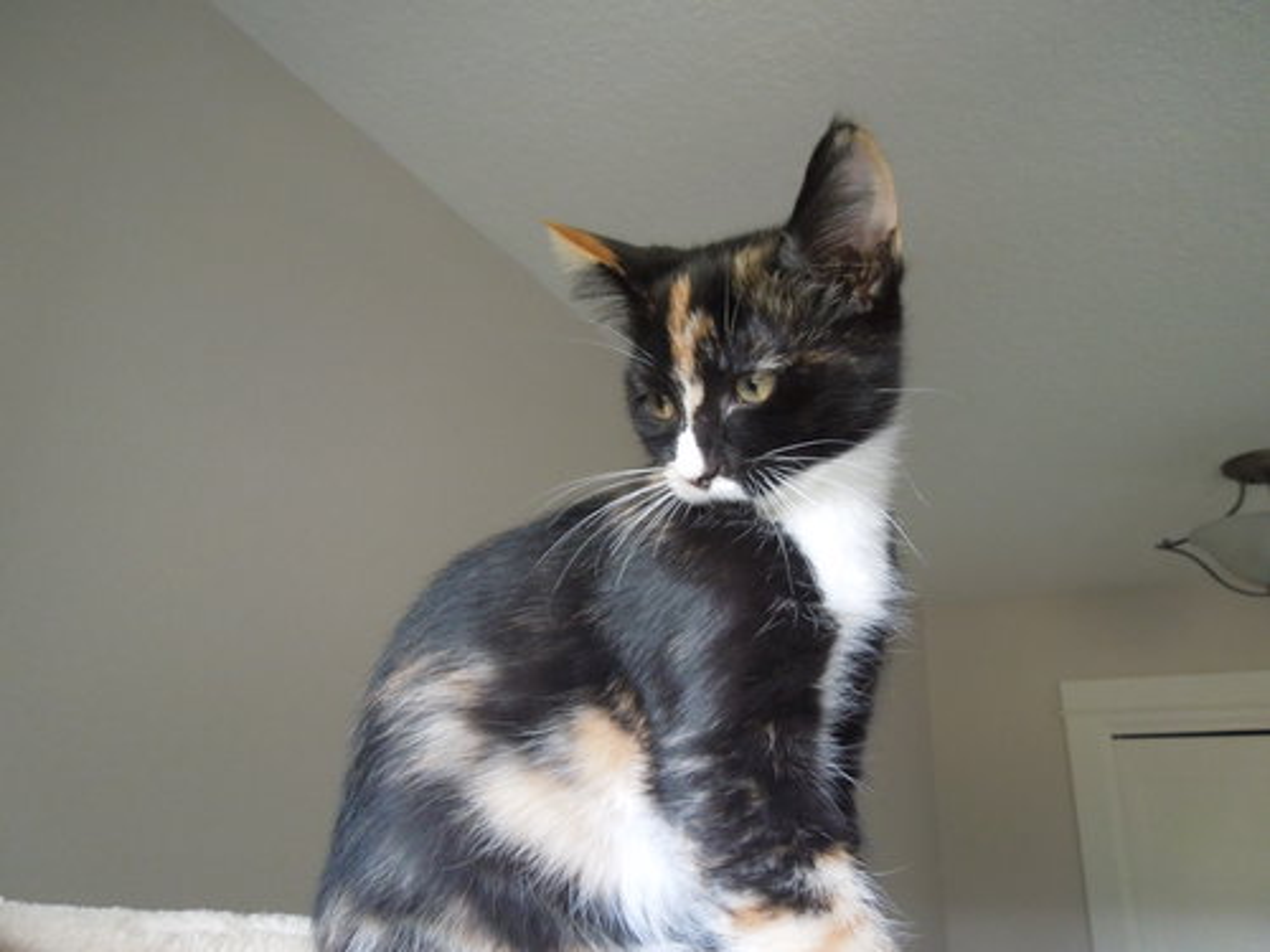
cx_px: 635
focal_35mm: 25
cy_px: 476
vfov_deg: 54.9
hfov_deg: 69.4
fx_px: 917
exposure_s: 1/50
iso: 800
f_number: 3.3
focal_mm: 4.5
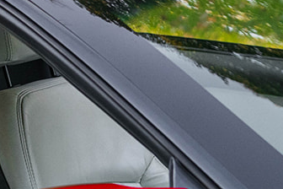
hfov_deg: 7.7
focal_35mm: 262
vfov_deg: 5.2
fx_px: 2059
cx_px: -116
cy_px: -55
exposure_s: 1/500
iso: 1000
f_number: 4.5
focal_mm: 55
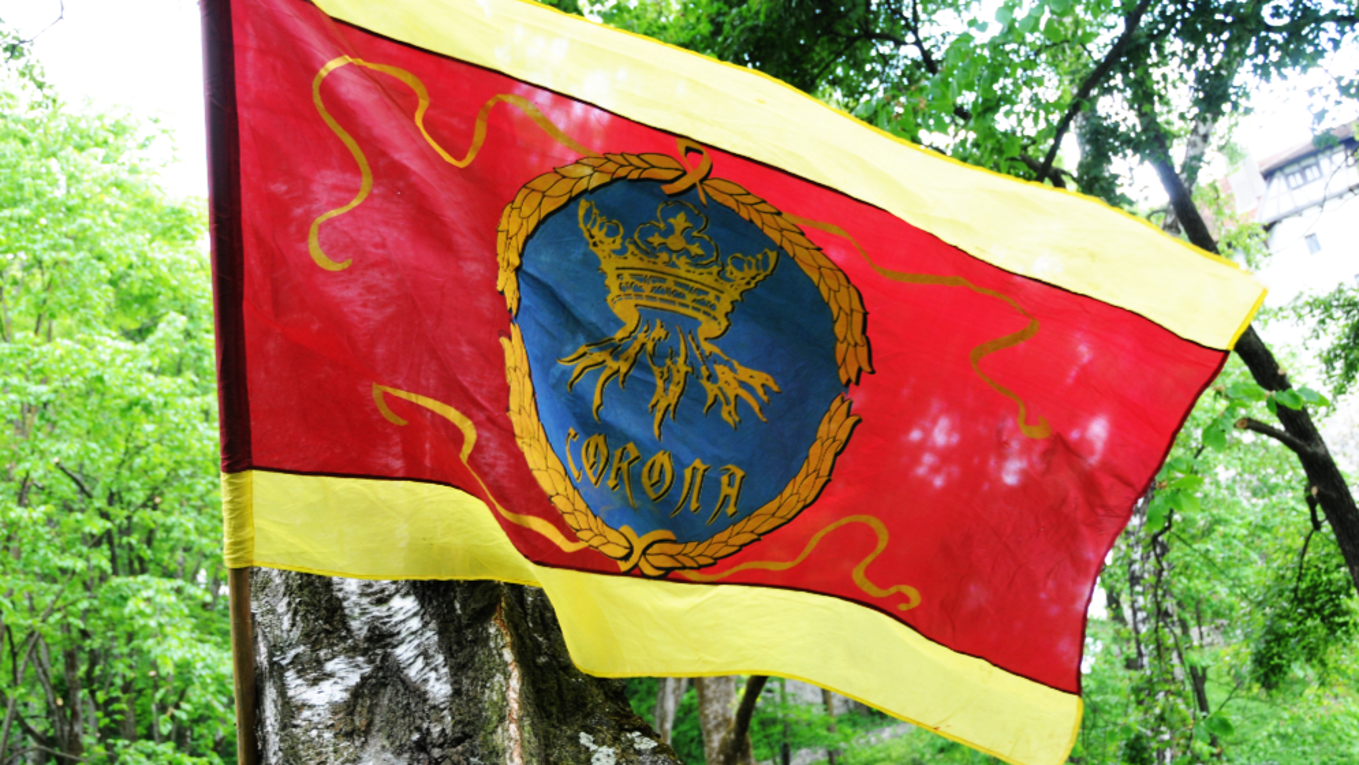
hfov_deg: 49.4
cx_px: 682
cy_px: 346
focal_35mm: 41
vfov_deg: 29.0
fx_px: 1478
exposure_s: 1/200
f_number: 3.8
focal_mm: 26
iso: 320
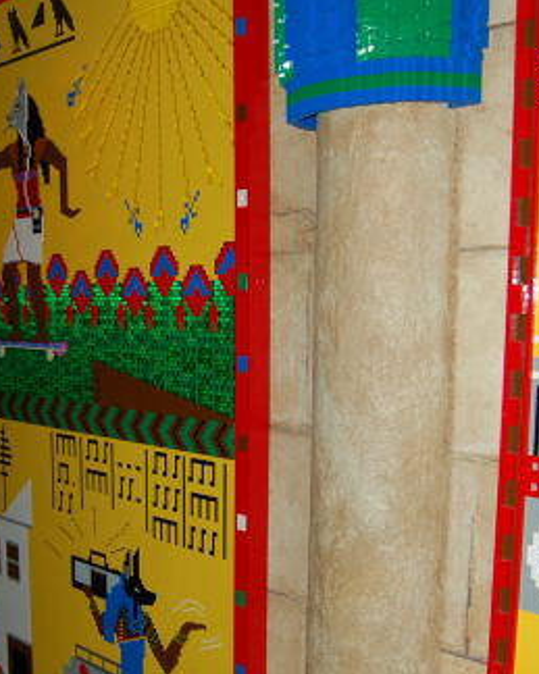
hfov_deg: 29.6
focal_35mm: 50
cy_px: 460
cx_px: 111
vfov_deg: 36.9
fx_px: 997
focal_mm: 18
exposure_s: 1/60
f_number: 3.5
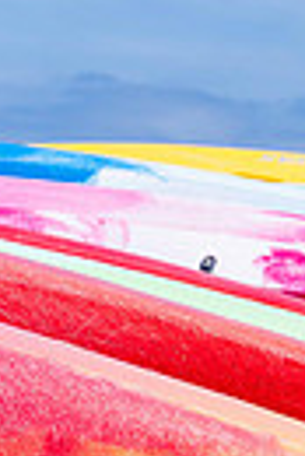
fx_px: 2357
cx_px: 890
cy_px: 654
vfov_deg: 10.7
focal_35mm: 186
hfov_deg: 6.7
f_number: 8
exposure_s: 1/250
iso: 100
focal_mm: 39
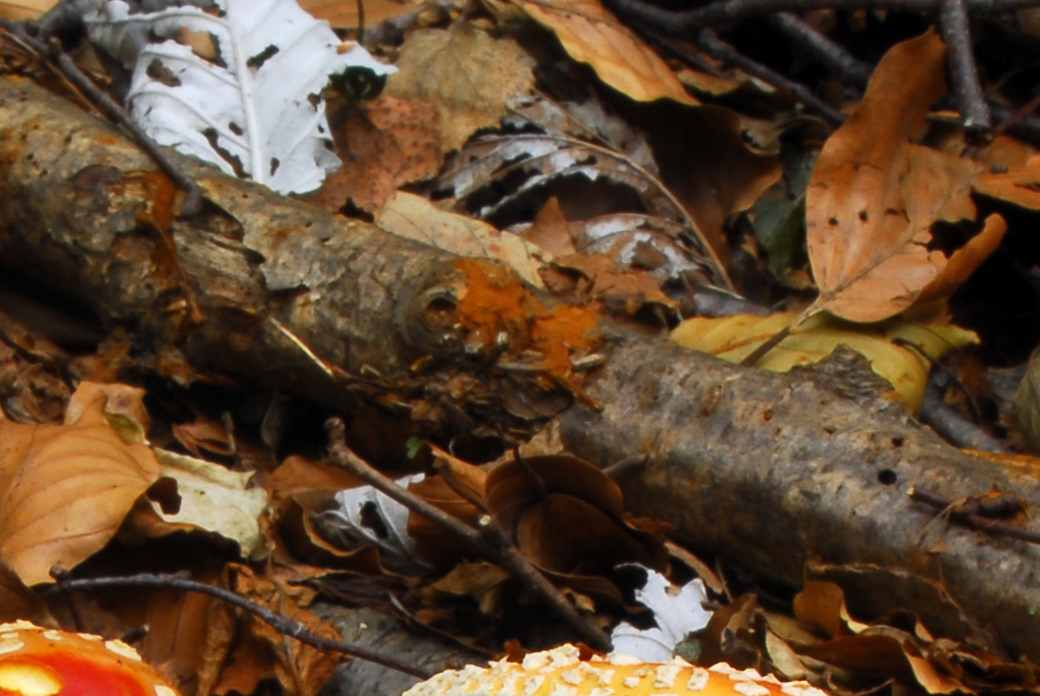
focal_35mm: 267
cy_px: 1187
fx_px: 7723
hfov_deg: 7.7
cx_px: 185
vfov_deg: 5.1
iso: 100
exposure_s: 1
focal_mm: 48
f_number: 18
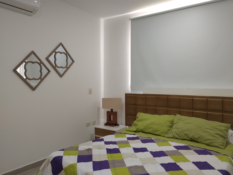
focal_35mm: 28
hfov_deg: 63.4
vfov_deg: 49.9
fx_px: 189
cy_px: 88
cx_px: 116
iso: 1228
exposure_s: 1/24
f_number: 1.8
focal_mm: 4.27
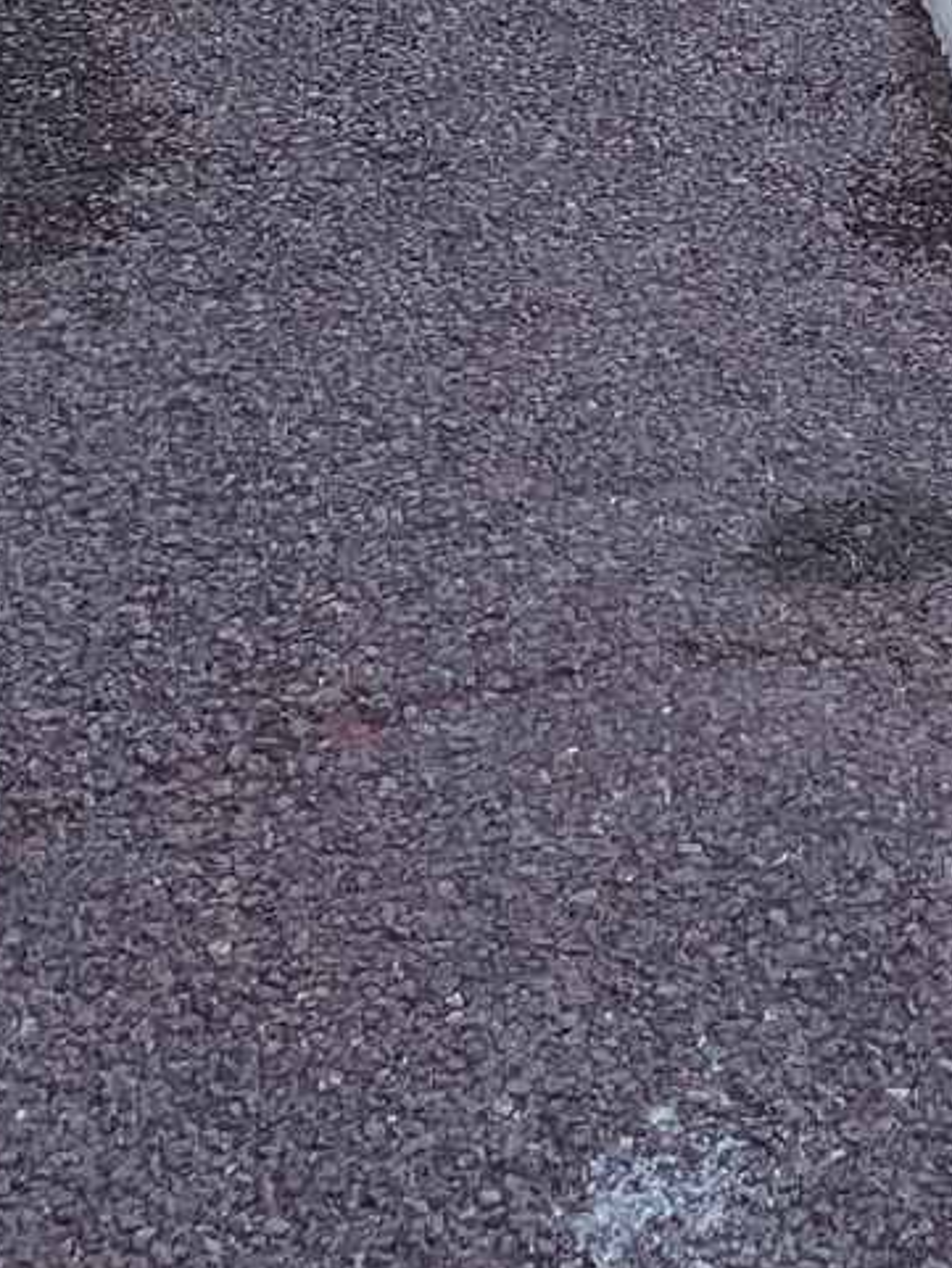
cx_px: 1727
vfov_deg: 14.9
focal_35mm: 108
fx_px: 3958
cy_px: -1252
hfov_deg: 12.5
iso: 32
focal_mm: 4.2
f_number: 1.6
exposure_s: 1/1159
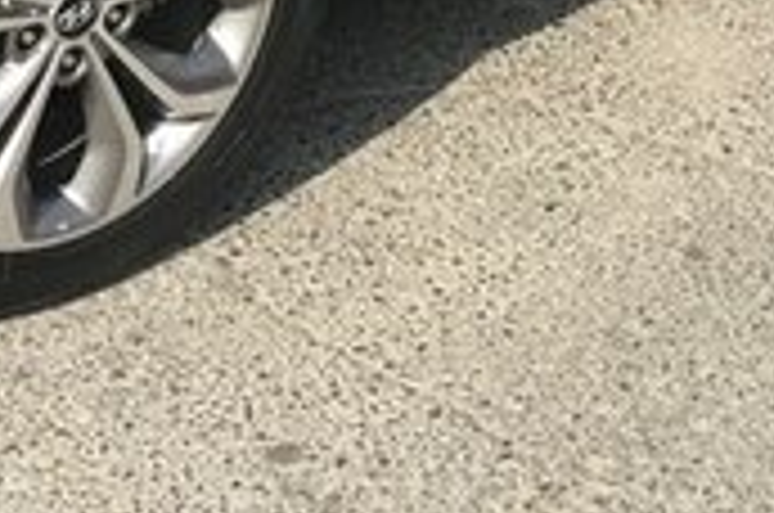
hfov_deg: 18.3
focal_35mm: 112
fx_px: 2404
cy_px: -587
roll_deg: -3.3
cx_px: 302
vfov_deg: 10.9
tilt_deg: -13.0
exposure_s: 1/1473
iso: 20
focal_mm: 3.99
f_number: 1.8
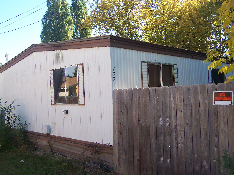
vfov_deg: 39.7
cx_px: 117
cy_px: 88
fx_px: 243
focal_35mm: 36
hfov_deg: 51.4
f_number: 3.4
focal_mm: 5.6
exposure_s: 1/250
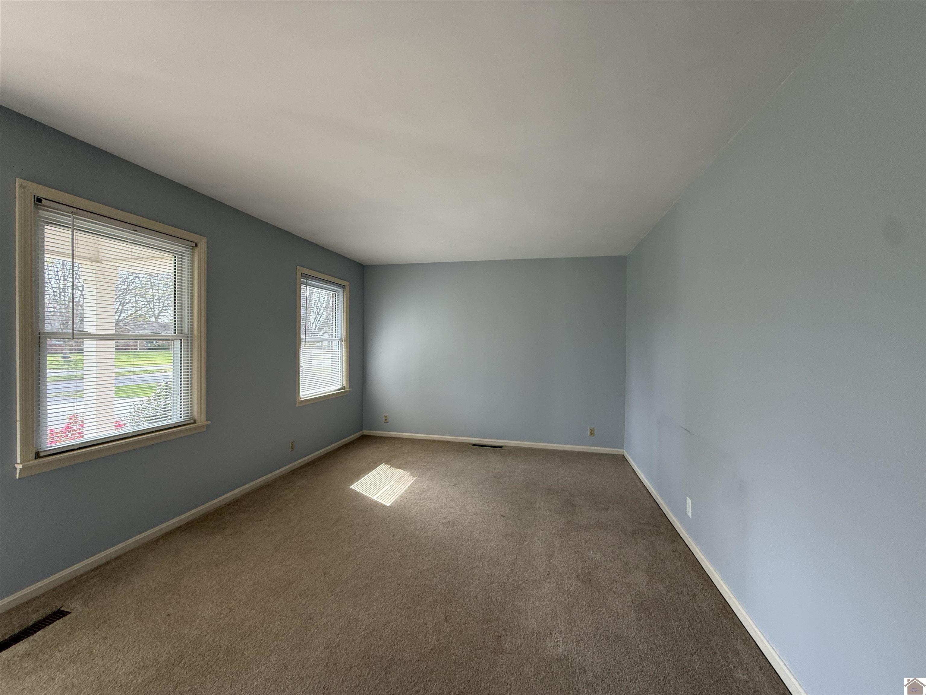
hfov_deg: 102.1
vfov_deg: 85.7
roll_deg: -0.7
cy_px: 348
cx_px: 463
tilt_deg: -0.5
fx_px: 375
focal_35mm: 14
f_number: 2.2
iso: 80
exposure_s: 1/99
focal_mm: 2.22
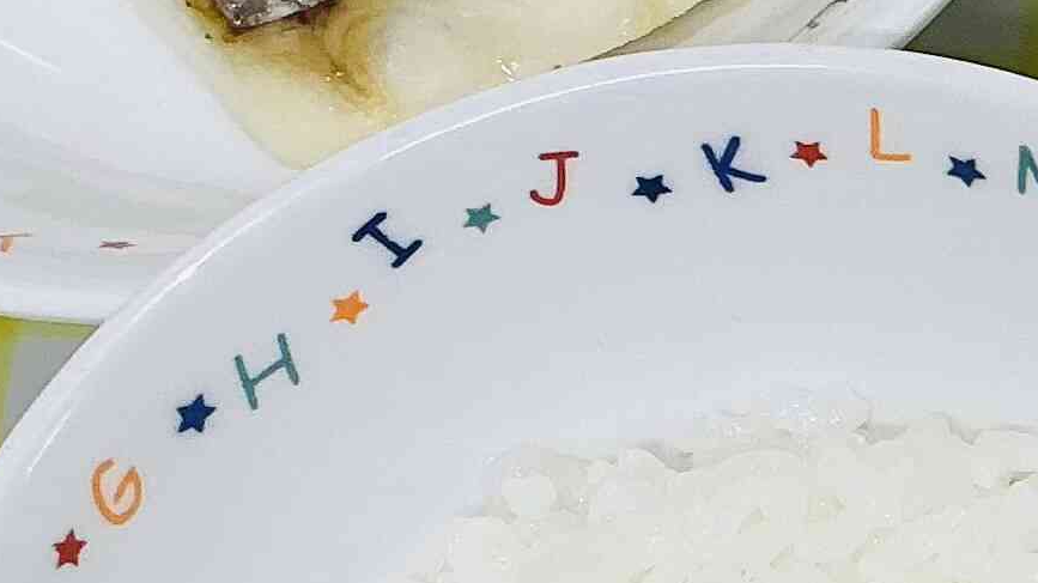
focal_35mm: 147
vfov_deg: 8.2
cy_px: 333
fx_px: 4045
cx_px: 1574
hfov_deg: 13.7
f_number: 1.8
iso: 50
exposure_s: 1/120
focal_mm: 3
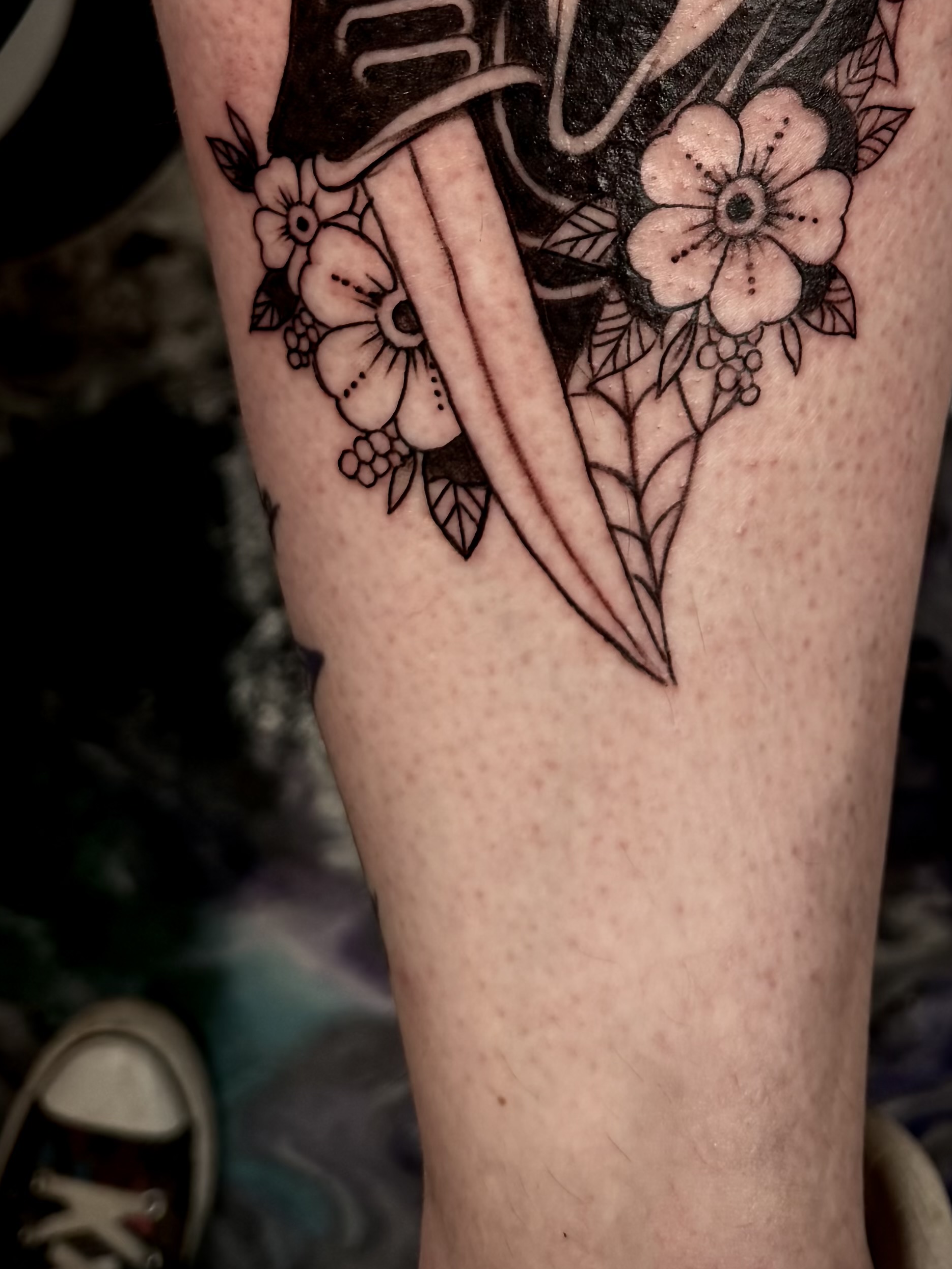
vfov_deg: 32.8
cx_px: 822
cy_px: 75
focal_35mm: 55
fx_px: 2017
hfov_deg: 25.9
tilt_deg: -83.1
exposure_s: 1/120
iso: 160
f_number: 1.78
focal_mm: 6.76
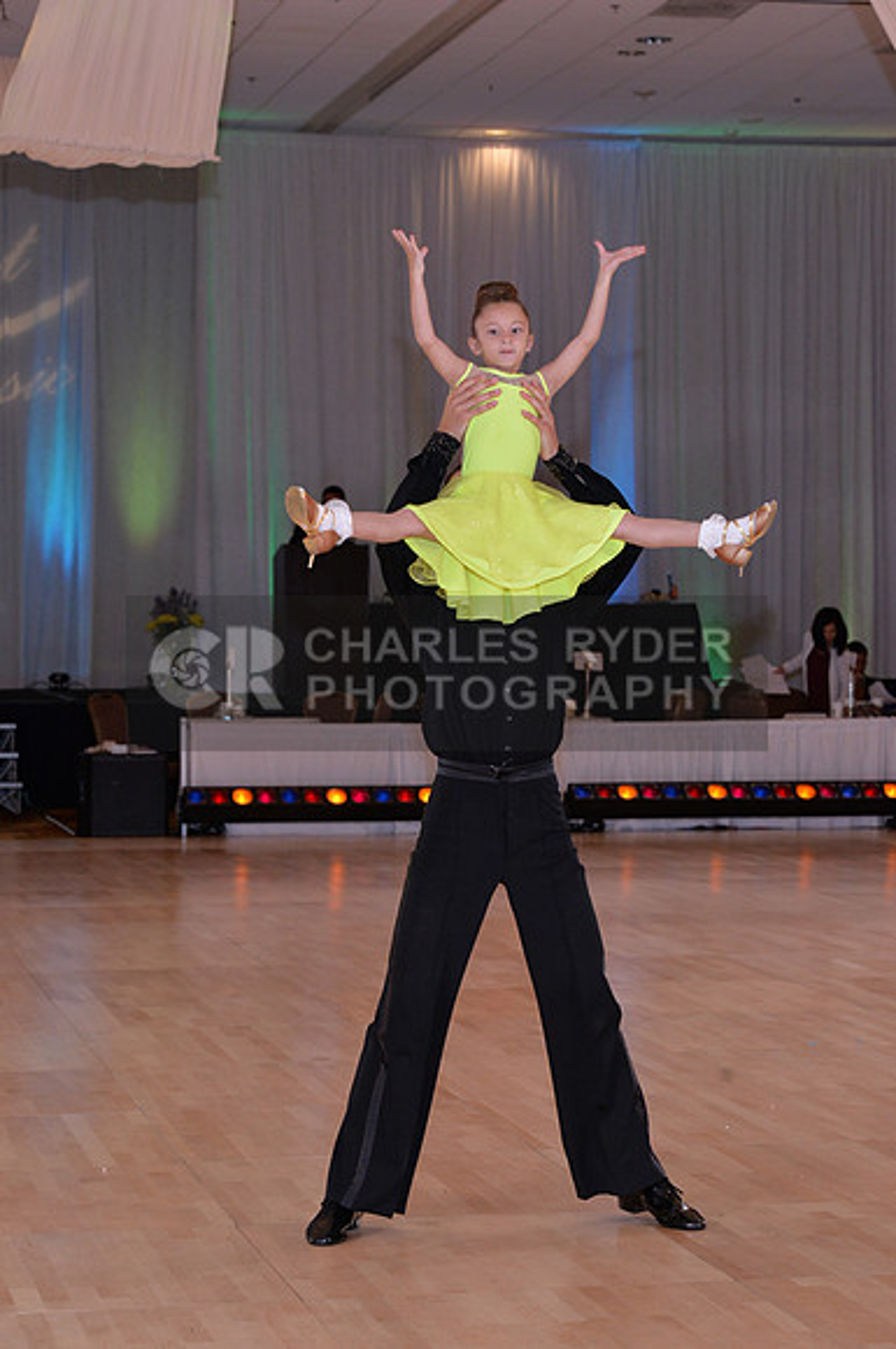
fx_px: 3669
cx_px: 448
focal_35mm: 98
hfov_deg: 13.9
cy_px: 674
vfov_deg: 20.8
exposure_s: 1/250
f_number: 6.3
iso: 2000
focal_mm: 98
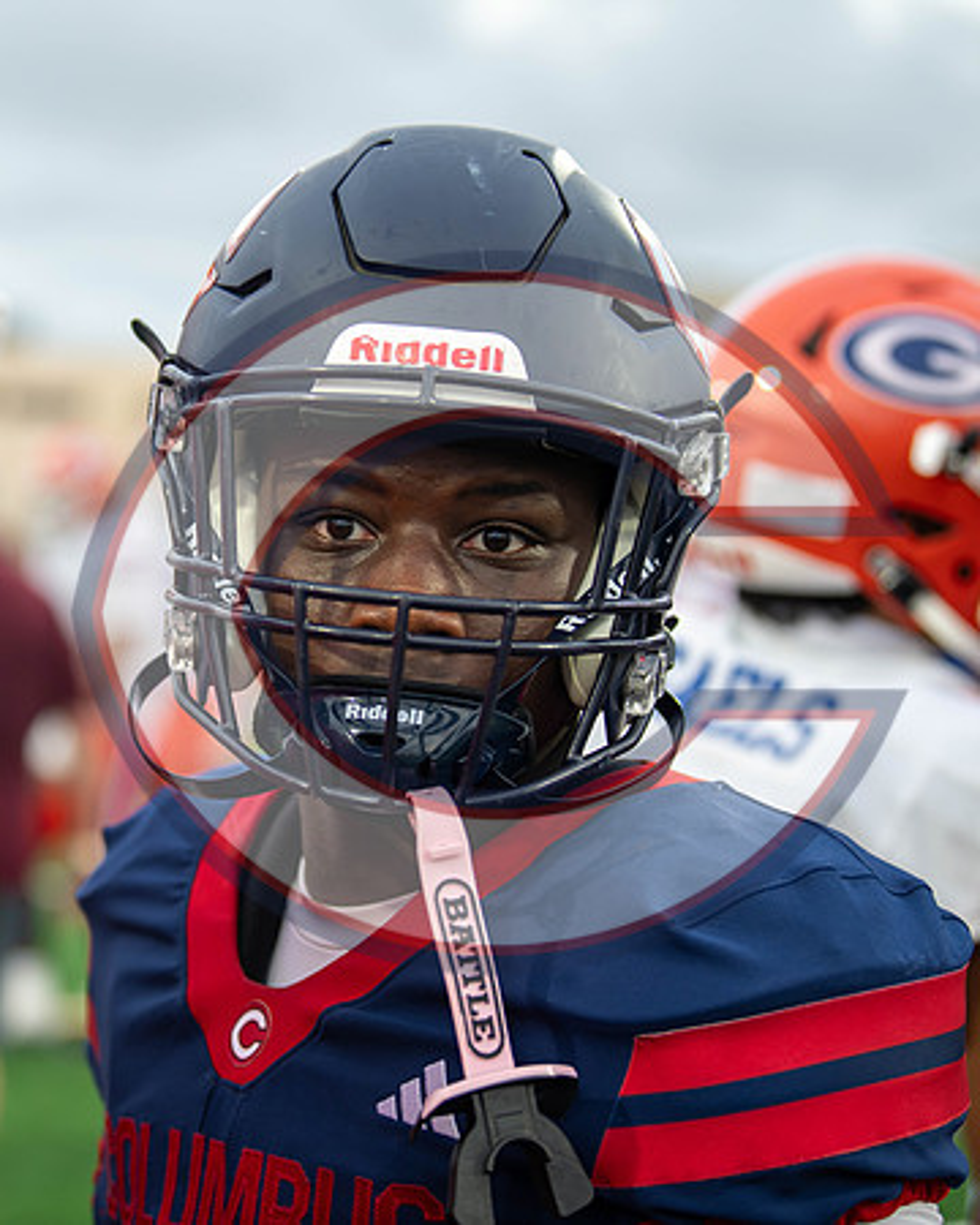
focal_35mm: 99
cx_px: 290
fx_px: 3573
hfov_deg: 15.6
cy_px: 612
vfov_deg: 19.5
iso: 1250
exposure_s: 1/1000
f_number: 2.8
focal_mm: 70
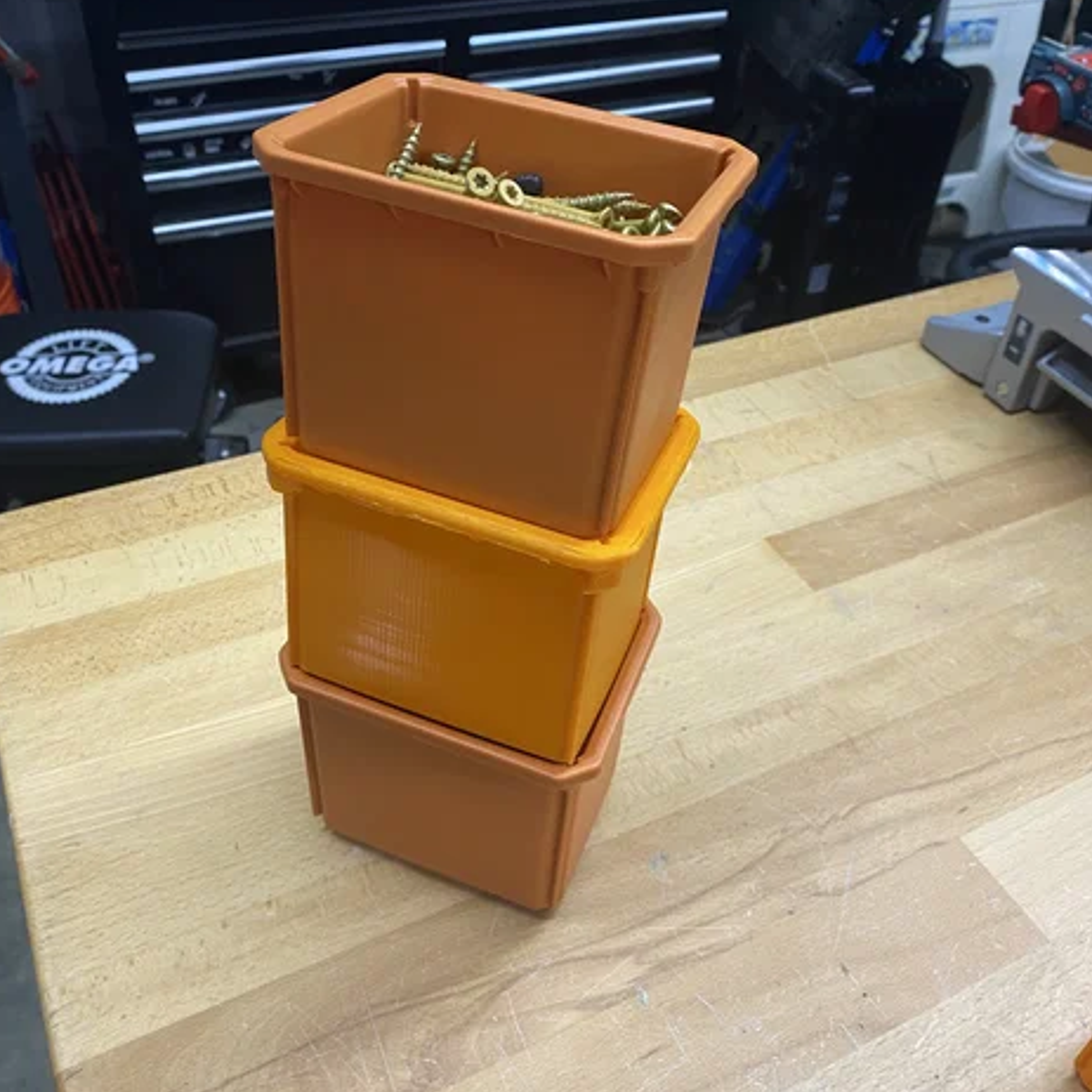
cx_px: 541
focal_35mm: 31
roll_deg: -3.5
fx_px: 1106
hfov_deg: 52.5
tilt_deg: -39.6
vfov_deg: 52.5
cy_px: 494
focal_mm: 4.25
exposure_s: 1/60
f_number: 1.8
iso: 100
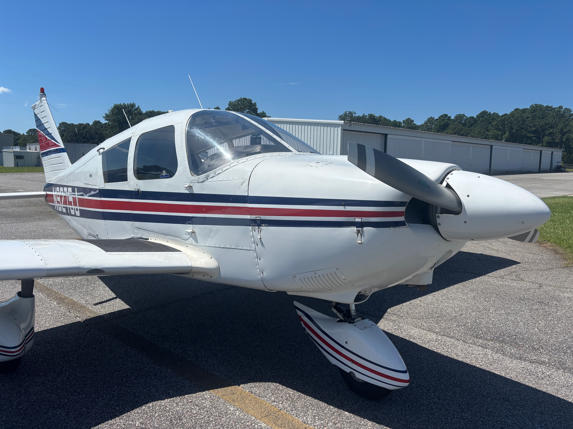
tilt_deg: -7.7
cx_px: 286
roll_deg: -1.1
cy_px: 214
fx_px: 430
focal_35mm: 26
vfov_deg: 53.1
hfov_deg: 67.3
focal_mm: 5.96
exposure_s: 1/5618
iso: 50
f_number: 1.6
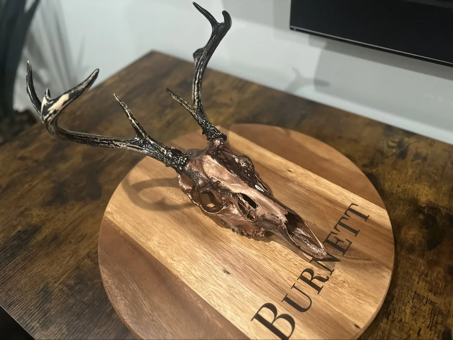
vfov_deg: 56.8
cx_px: 226
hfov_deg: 71.6
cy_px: 170
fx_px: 314
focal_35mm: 24
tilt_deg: -47.5
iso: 800
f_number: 1.78
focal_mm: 6.86
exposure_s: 1/40
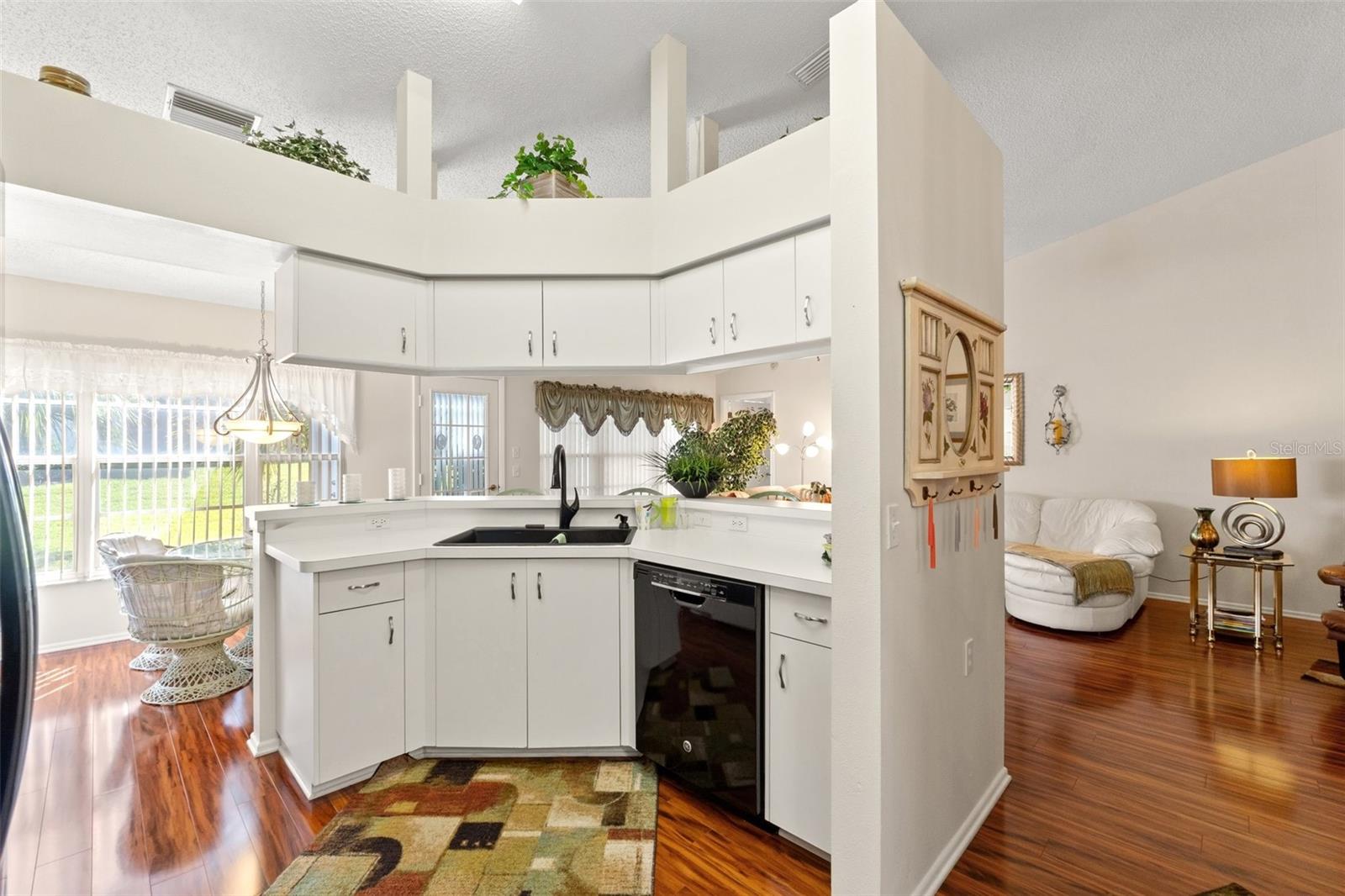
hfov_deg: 100.4
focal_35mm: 15
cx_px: 672
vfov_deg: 77.3
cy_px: 448
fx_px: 560
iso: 400
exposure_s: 1/8
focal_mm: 10
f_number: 8
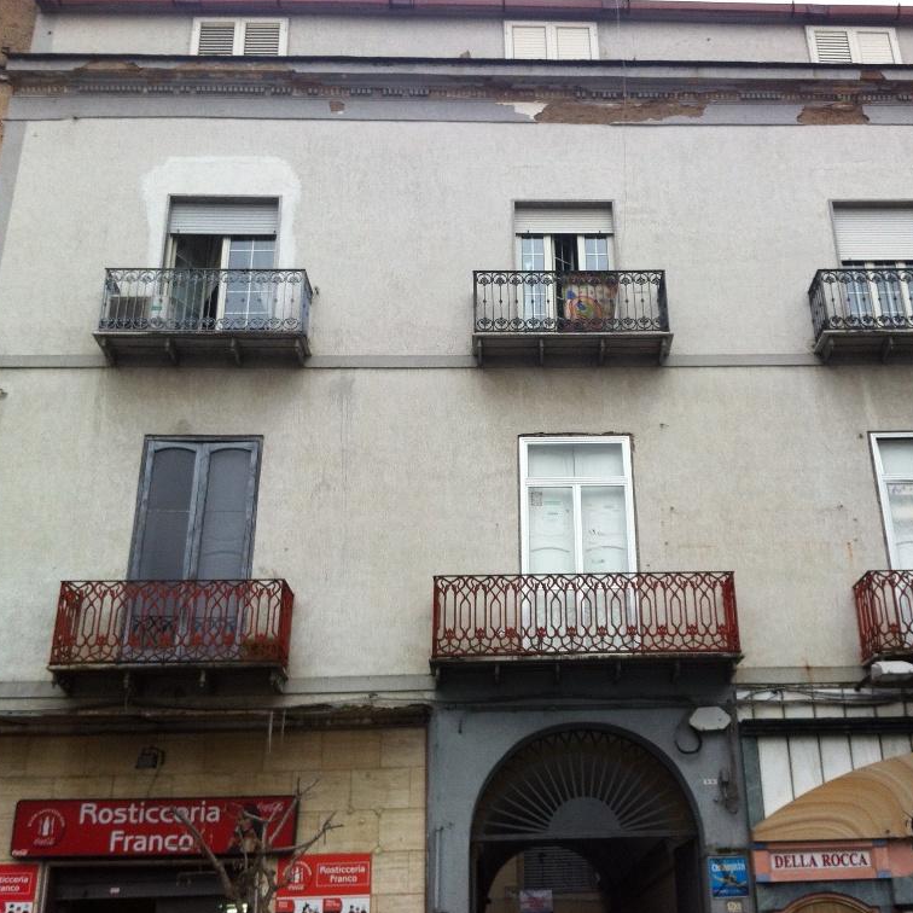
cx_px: 565
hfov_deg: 39.8
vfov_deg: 40.0
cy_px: 453
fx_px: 1253
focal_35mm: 42
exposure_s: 1/296
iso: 80
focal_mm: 3.85
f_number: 2.8
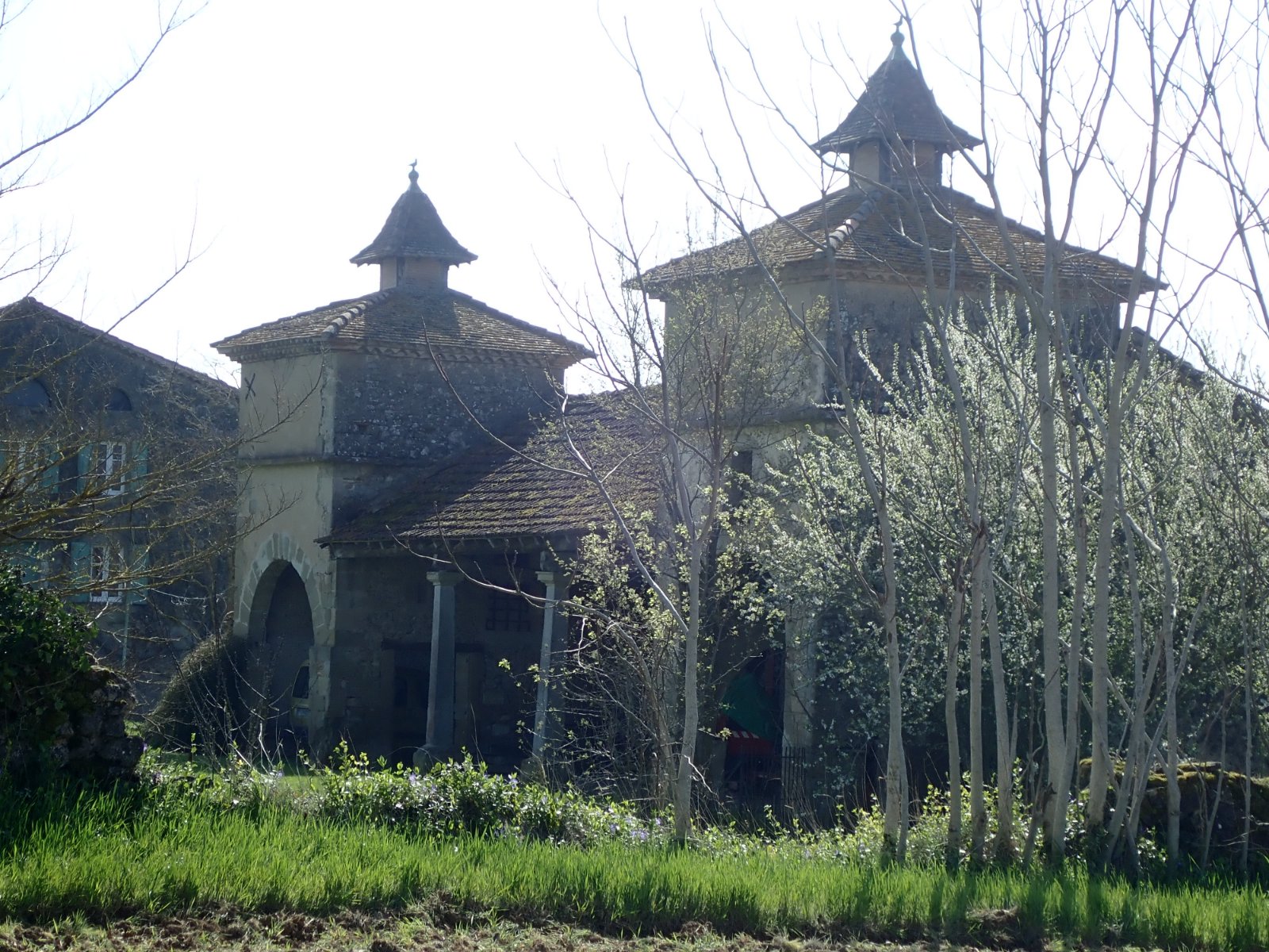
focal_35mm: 100
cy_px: 476
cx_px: 634
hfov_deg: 19.6
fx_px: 3666
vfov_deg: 14.8
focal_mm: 18
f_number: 4.9
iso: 100
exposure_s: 1/320
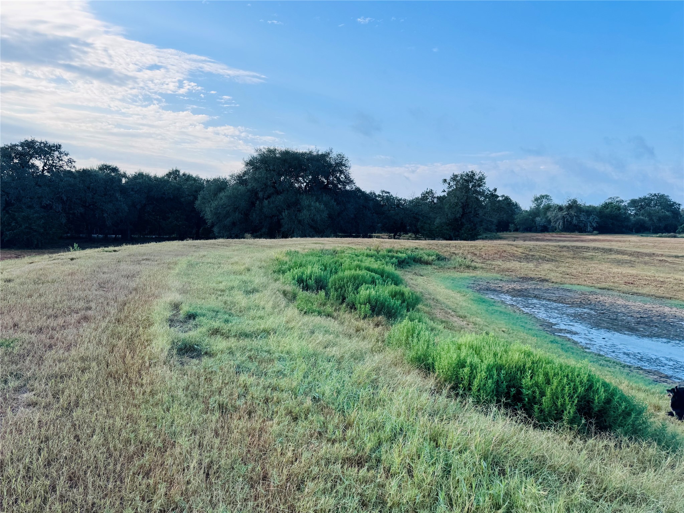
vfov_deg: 56.8
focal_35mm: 24
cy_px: 256
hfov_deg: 71.6
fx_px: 474
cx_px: 342
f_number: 1.78
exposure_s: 1/2604
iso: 80
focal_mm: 6.76
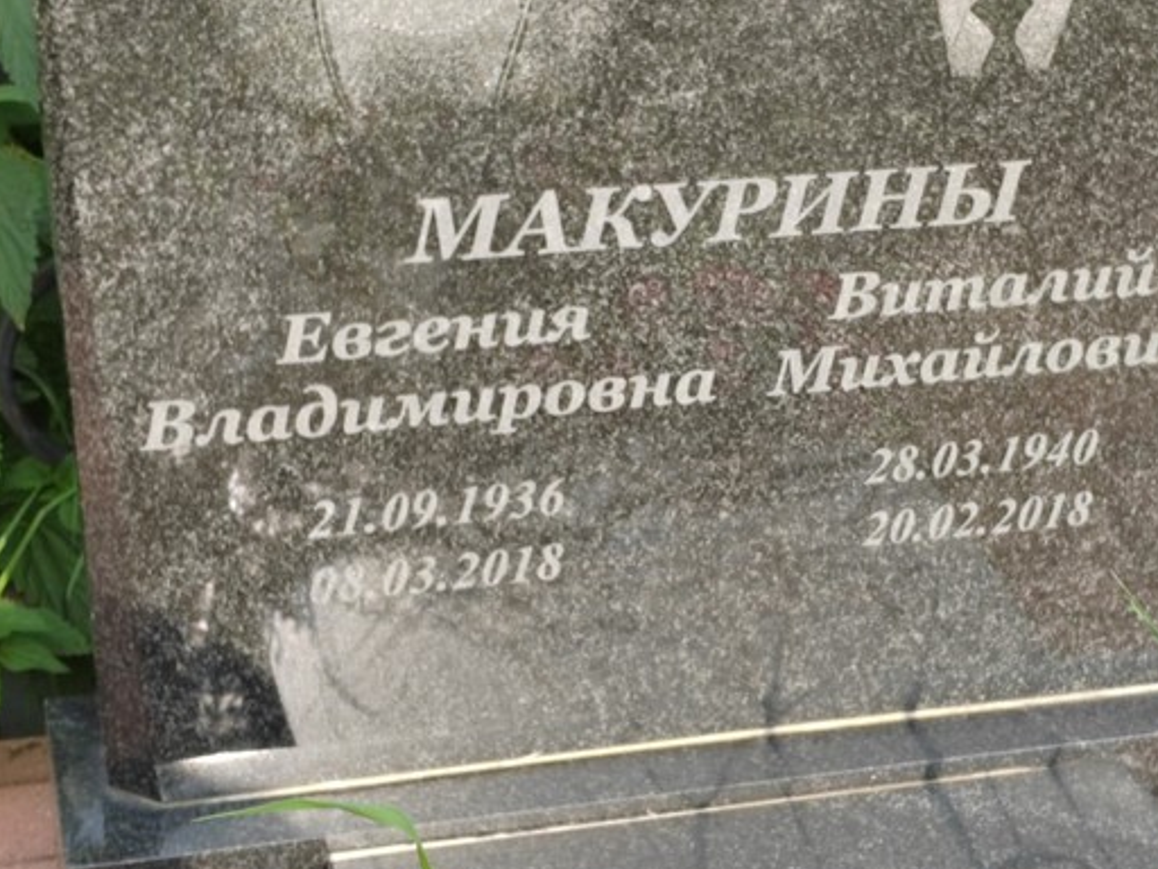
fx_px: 2977
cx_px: 789
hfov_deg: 21.9
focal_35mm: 89
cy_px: 387
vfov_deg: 16.6
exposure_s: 1/310
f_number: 1.9
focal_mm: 5.52
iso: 100
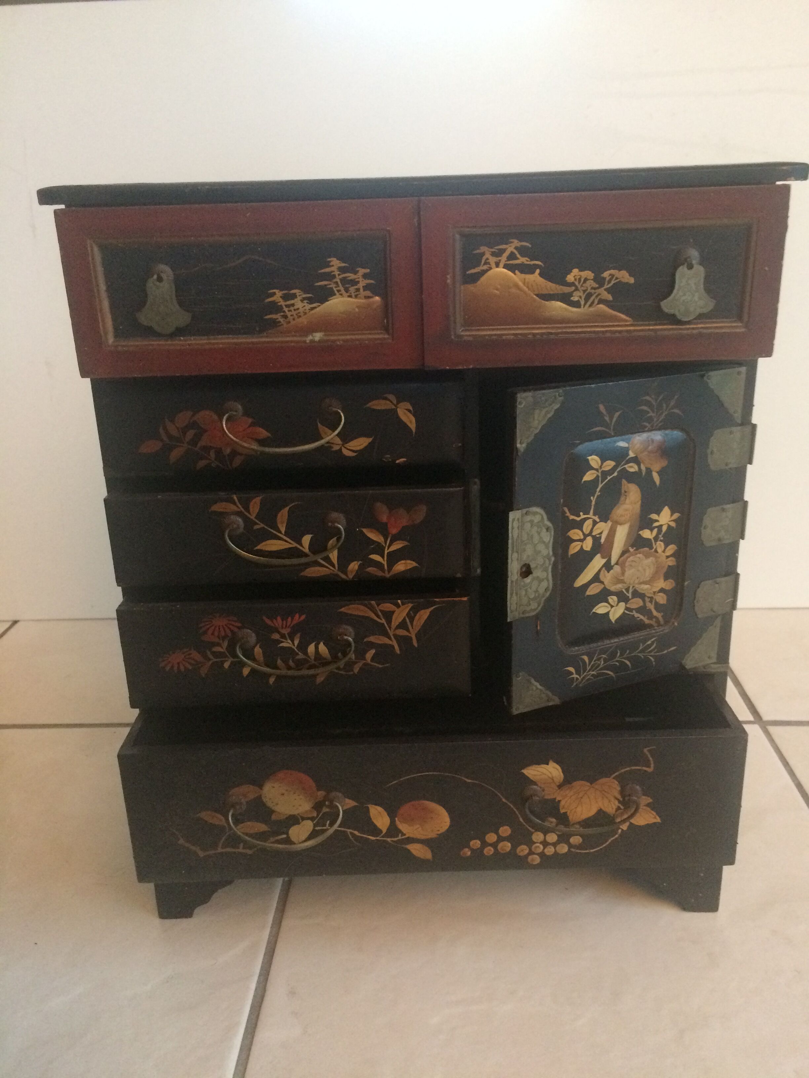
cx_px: 404
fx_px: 904
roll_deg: +0.4
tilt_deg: -22.0
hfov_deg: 48.2
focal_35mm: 29
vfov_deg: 61.7
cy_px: 539
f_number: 2.2
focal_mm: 4.15
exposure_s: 1/25
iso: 320
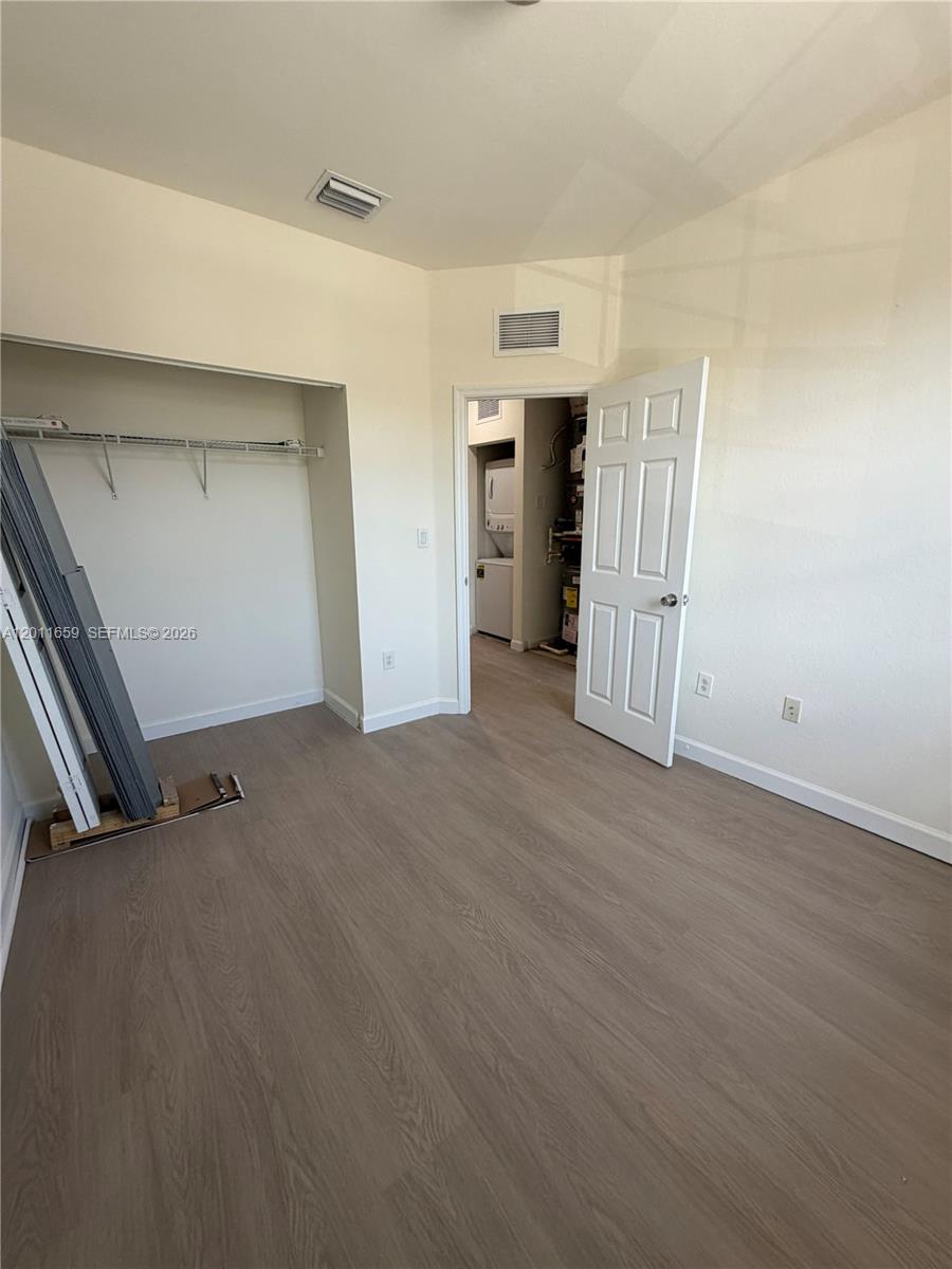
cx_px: 476
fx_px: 513
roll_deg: +0.2
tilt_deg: -13.2
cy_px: 634
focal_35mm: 14
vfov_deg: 102.1
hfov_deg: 85.7
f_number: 2.2
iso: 200
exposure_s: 1/121
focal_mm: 2.22
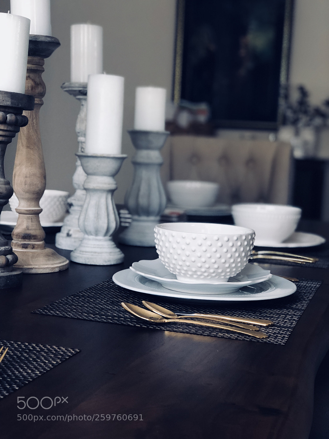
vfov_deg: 33.8
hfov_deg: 25.7
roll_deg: -2.2
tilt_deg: -6.1
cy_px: 220
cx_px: 164
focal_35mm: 57
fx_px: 722
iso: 100
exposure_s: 1/60
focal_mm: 6.6
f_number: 2.8
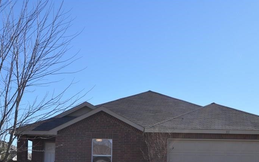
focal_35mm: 58
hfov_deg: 35.1
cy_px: 133
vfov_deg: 22.1
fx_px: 410
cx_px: 136
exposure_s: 1/320
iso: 200
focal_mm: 24
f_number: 9
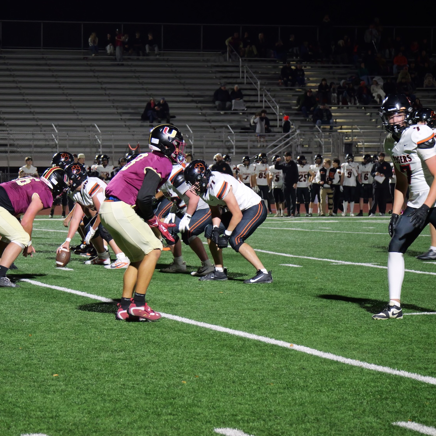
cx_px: 159
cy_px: 218
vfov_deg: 10.7
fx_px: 2323
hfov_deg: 10.7
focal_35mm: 163
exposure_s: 1/100
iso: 3200
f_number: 4.9
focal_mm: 69
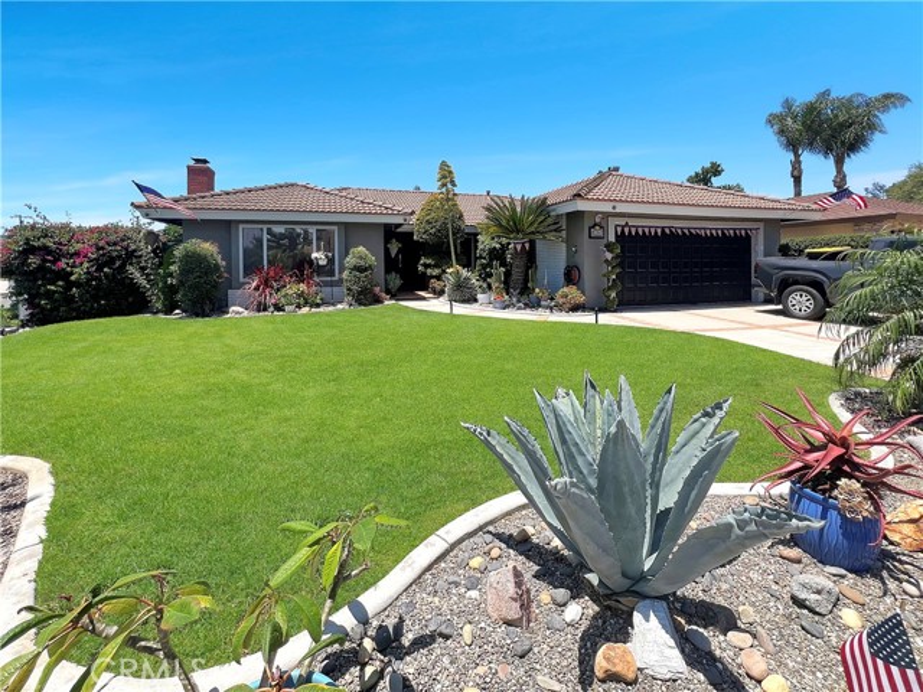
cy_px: 346
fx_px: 347
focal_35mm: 13
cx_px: 462
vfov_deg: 89.9
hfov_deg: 106.2
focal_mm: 1.57
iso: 32
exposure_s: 1/1085
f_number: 1.8
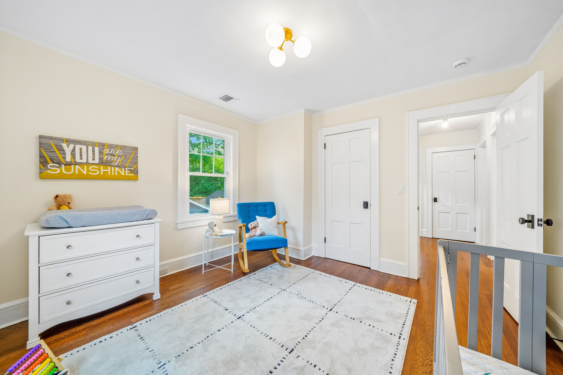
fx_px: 188
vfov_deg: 90.0
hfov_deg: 112.6
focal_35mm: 12
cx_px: 282
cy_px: 188
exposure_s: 1/2.5
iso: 160
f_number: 11
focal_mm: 12
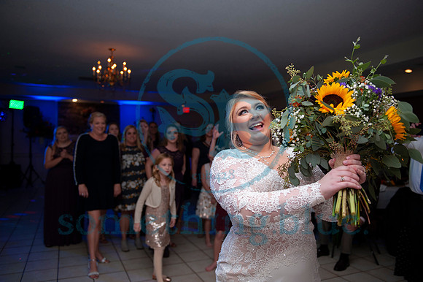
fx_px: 341
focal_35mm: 29
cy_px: 141
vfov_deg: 44.9
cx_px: 212
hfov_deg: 63.7
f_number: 2.8
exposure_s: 1/200
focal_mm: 29
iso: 250
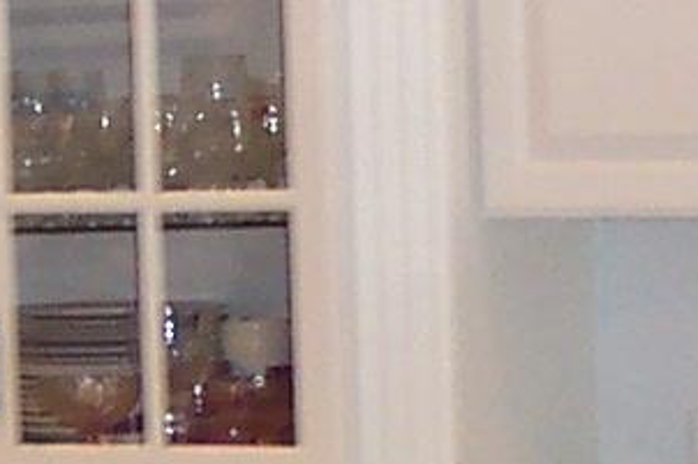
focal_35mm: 272
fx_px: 5271
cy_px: 406
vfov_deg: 5.0
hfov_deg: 7.6
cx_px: 506
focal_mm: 8
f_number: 2.8
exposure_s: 1/45
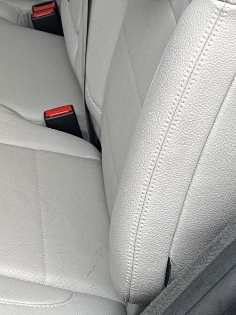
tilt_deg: -30.0
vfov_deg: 20.9
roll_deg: +8.4
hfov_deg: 15.0
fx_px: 836
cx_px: -114
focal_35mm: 92
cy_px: 41
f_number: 1.78
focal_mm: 6.86
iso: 80
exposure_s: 1/797
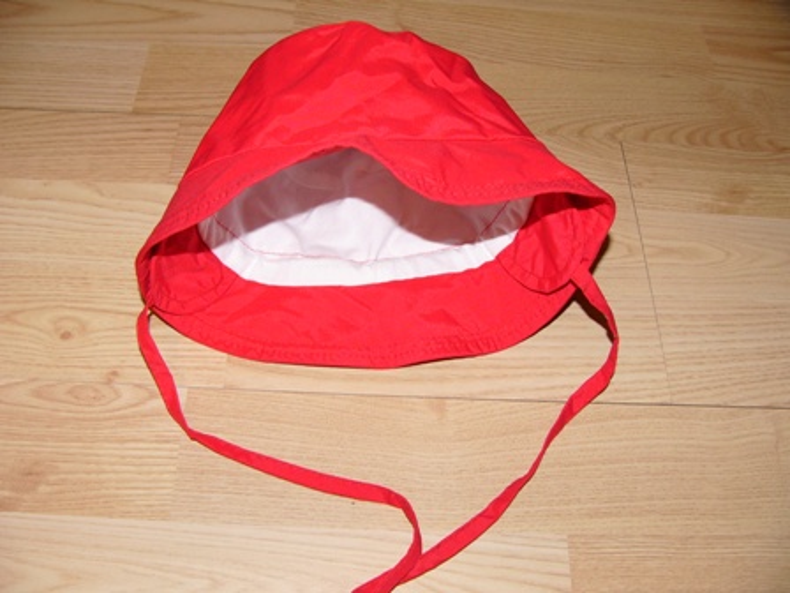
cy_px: 296
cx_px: 395
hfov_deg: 50.1
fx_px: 844
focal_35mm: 37
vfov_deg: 38.7
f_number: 2.8
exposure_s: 1/80
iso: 100
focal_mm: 6.2
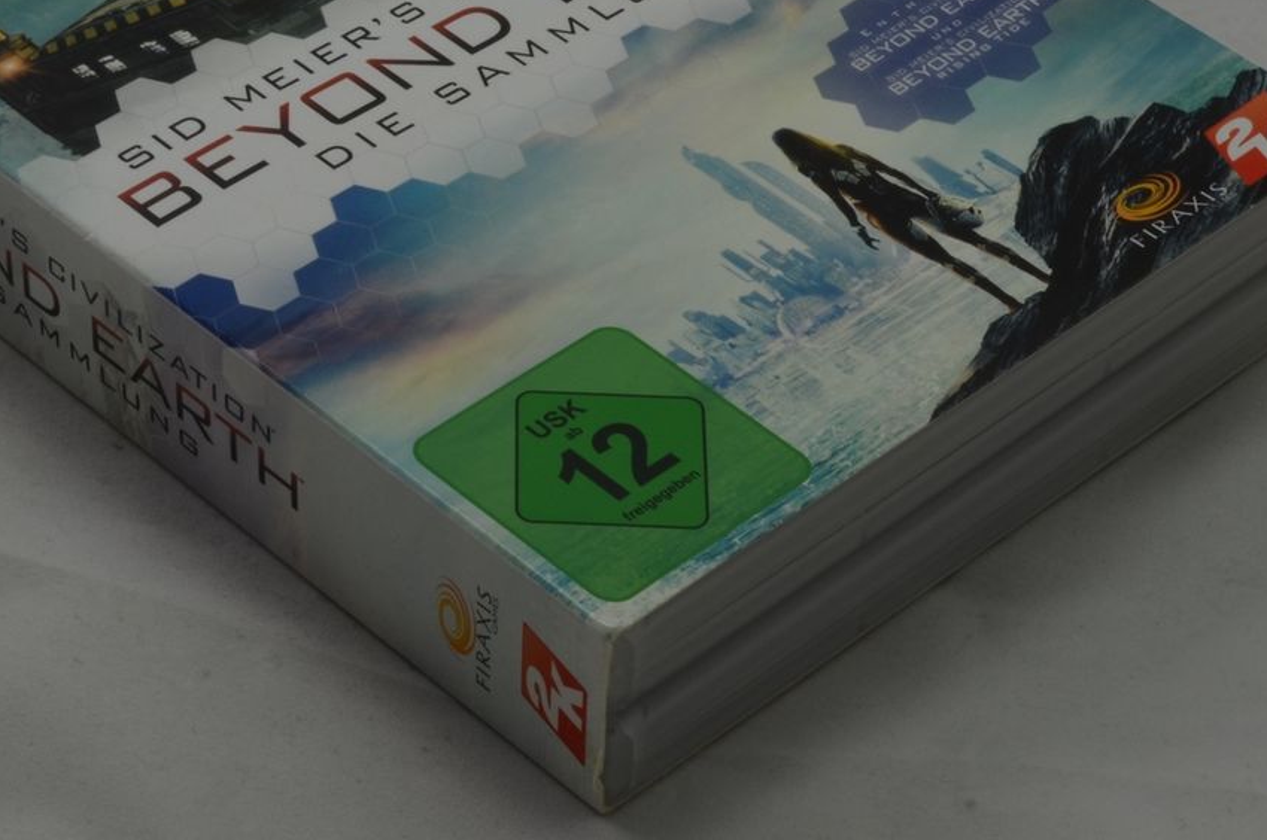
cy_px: 179
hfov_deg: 16.1
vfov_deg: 10.7
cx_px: 313
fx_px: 4463
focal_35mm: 127
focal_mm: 40
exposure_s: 1/3
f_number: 20
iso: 100
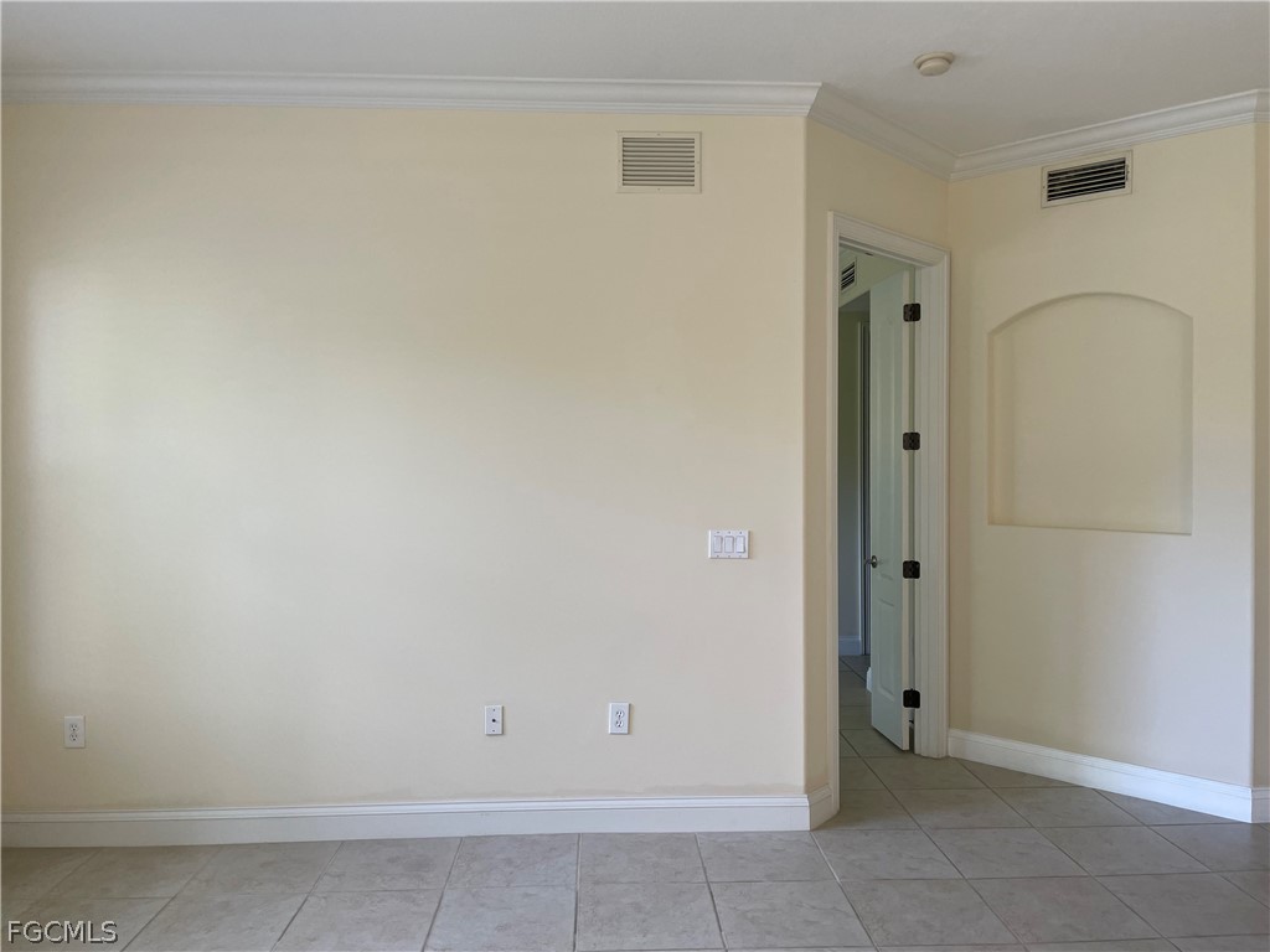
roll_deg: -0.2
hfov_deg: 67.3
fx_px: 954
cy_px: 476
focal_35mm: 26
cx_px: 635
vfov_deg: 53.1
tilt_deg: +0.1
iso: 100
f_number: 1.6
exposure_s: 1/120
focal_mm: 4.2
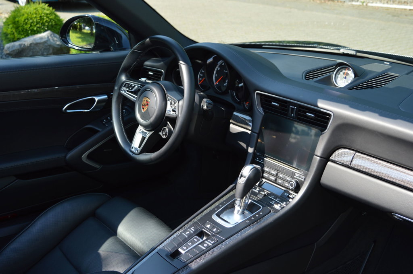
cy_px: 137
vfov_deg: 31.8
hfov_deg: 46.4
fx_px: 481
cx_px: 206
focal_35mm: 42
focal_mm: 28
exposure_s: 1/125
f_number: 5.6
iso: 125
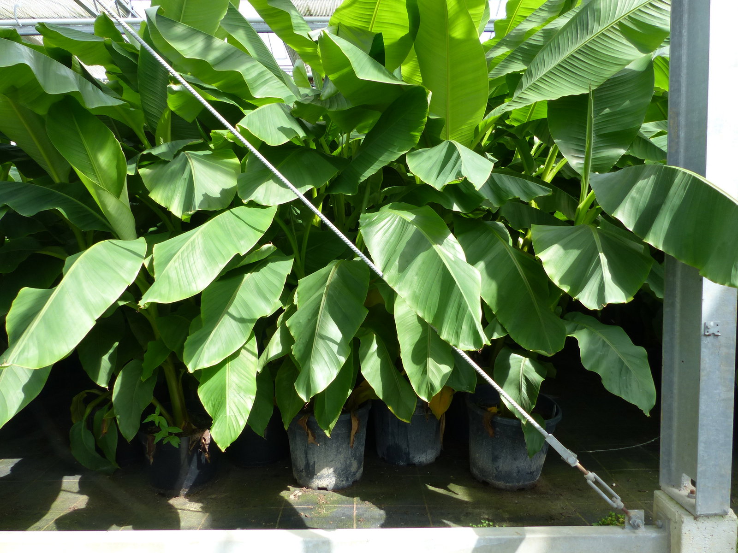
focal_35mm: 25
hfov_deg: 69.4
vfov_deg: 54.9
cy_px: 276
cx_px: 369
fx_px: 533
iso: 100
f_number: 4
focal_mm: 4.5
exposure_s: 1/125
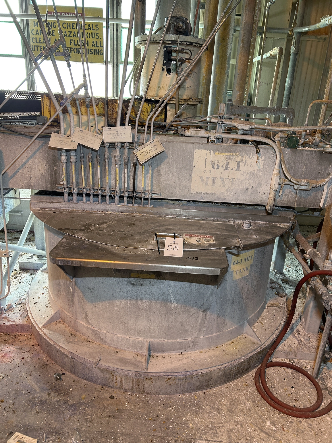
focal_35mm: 26
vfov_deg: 67.3
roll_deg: -4.0
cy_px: 222
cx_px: 166
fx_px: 332
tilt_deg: -20.2
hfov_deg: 53.1
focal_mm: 5.7
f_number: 1.5
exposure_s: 1/60
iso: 125
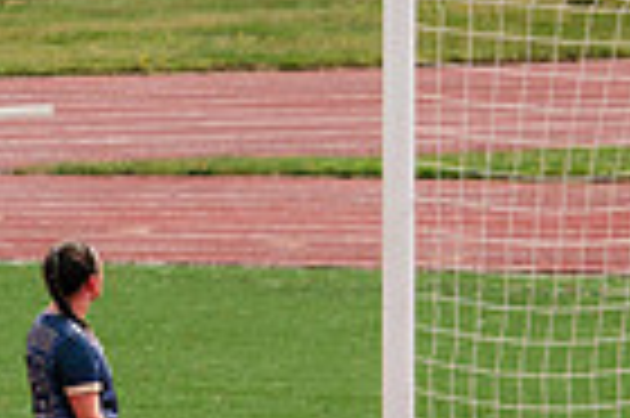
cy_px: 614
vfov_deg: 1.2
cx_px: 828
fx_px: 20696
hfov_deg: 1.7
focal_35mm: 1184
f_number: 5.6
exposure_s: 1/1600
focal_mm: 286
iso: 400
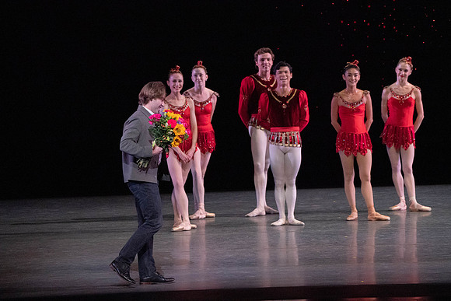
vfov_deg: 4.4
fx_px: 3909
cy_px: 150
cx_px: 226
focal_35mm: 312
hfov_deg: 6.6
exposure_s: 1/500
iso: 16000
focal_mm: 312
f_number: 10
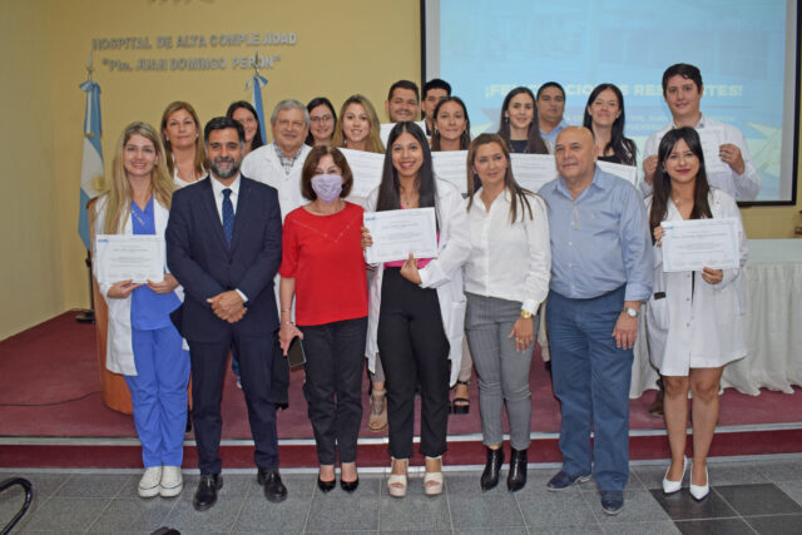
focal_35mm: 46
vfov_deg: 29.0
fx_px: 1036
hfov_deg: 42.3
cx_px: 401
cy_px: 268
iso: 800
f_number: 4.2
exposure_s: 1/60
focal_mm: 31
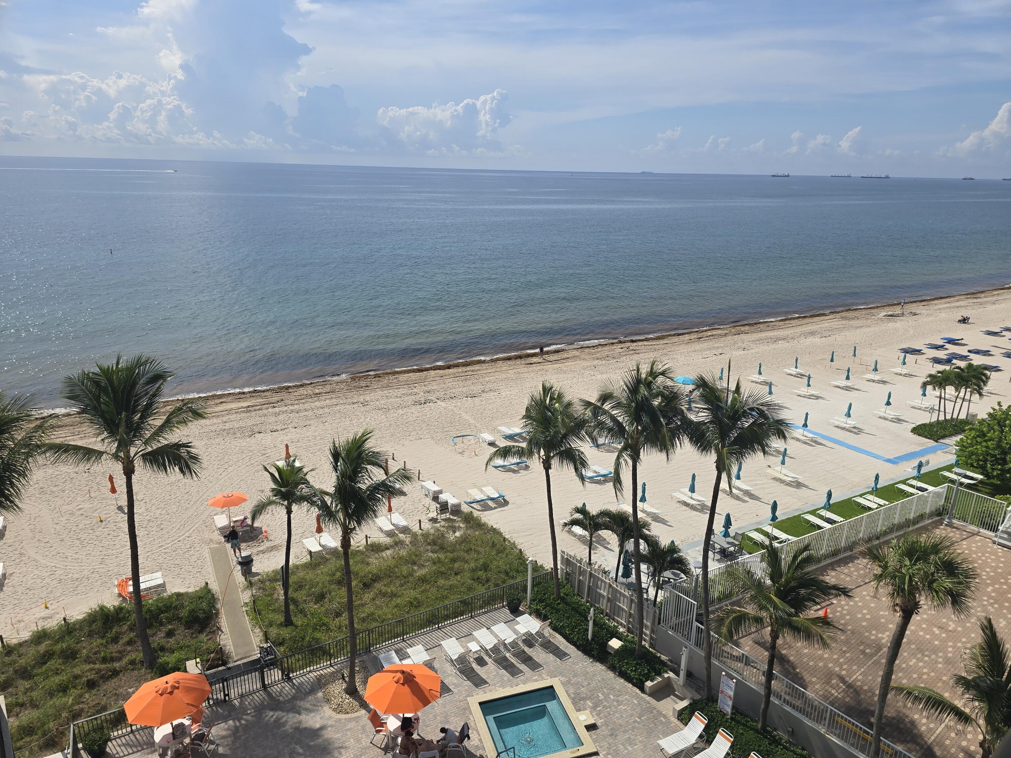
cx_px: 506
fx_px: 672
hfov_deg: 73.9
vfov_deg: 58.9
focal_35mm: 23
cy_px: 379
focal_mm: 6.3
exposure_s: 1/1429
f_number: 1.7
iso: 12
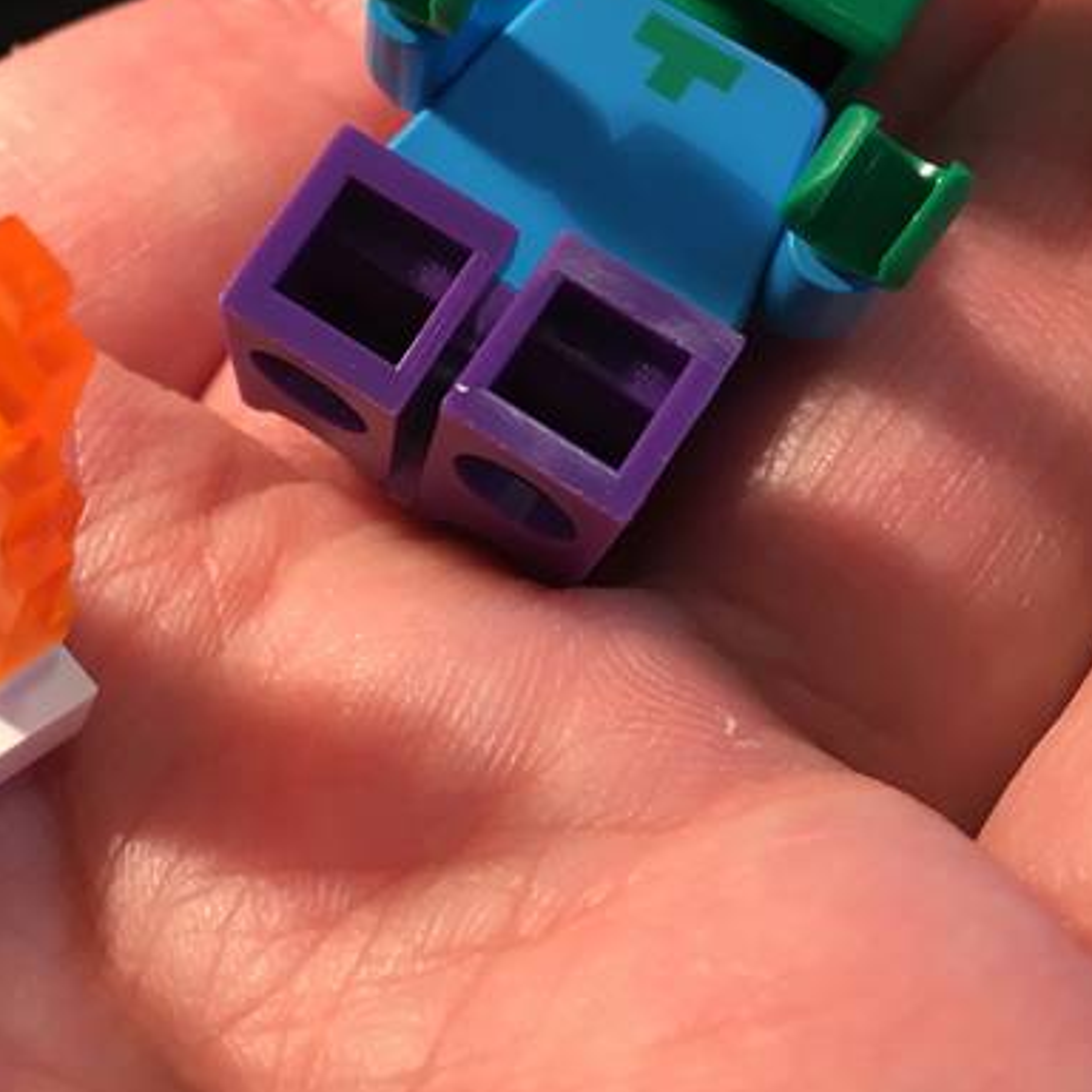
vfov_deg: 28.4
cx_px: 225
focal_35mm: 60
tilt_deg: -47.5
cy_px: 343
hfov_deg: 28.0
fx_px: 2141
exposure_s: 1/33
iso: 64
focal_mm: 4.15
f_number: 2.2
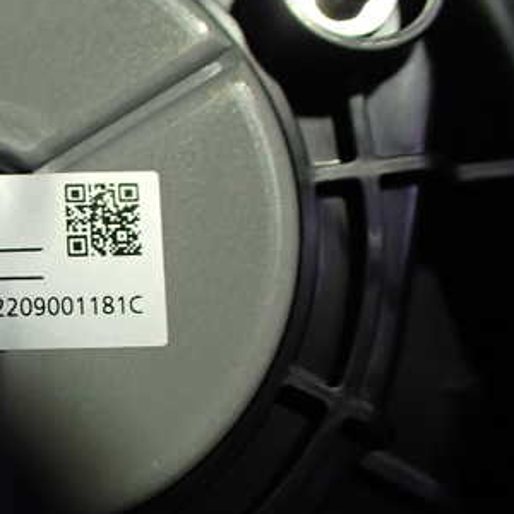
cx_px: 7
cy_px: 307
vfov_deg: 32.1
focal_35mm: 53
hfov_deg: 30.1
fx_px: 890
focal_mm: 5.4
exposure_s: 1/125
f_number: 2.3
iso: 250
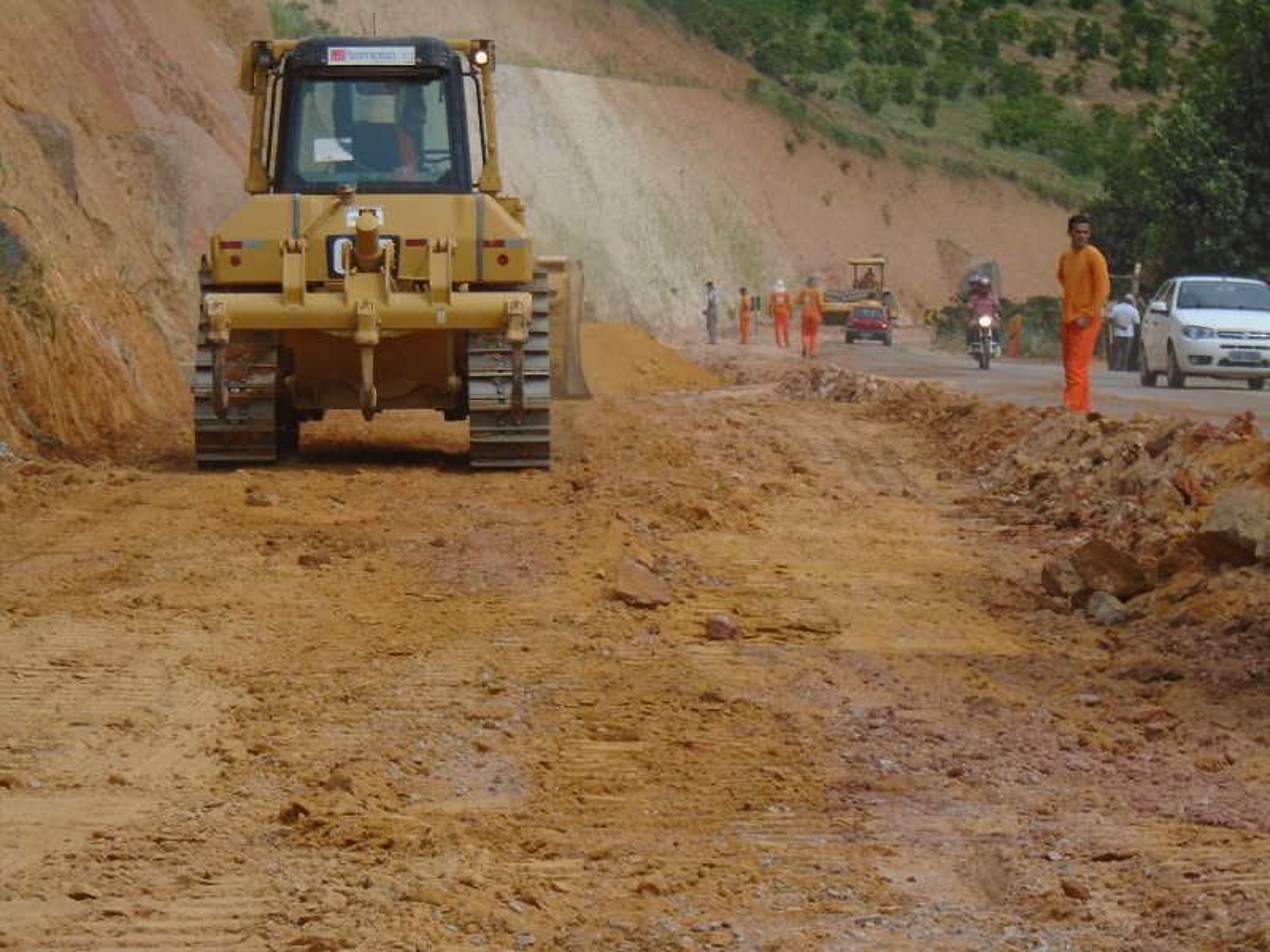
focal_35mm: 130
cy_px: 476
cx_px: 635
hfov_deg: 15.2
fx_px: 4769
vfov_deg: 11.4
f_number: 6.4
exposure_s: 1/320
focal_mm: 23
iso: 100
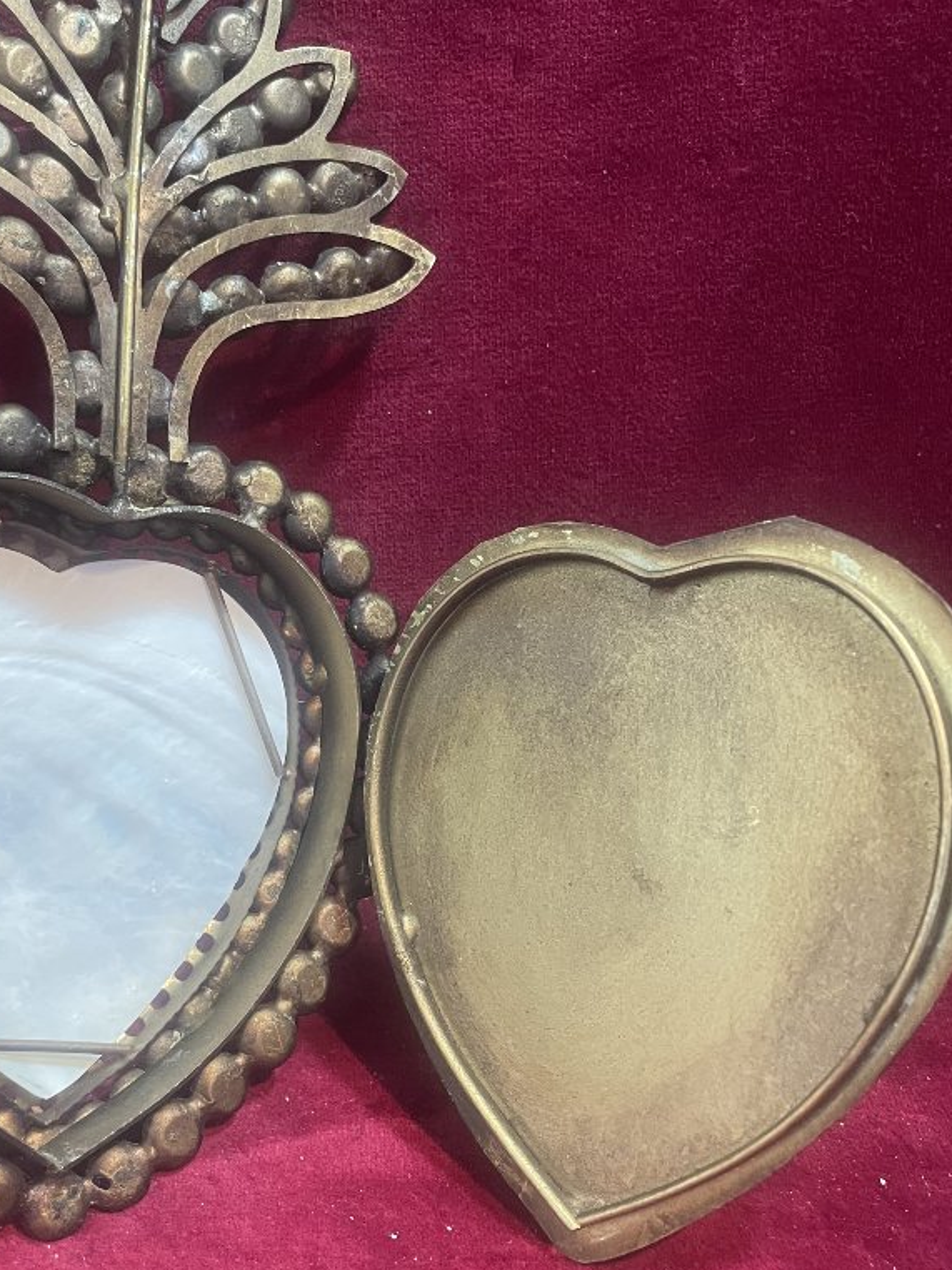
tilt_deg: -27.0
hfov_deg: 34.7
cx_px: 302
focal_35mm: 41
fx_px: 1503
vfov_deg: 45.7
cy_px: 679
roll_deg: +3.9
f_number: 1.6
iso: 250
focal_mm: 4.2
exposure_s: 1/50
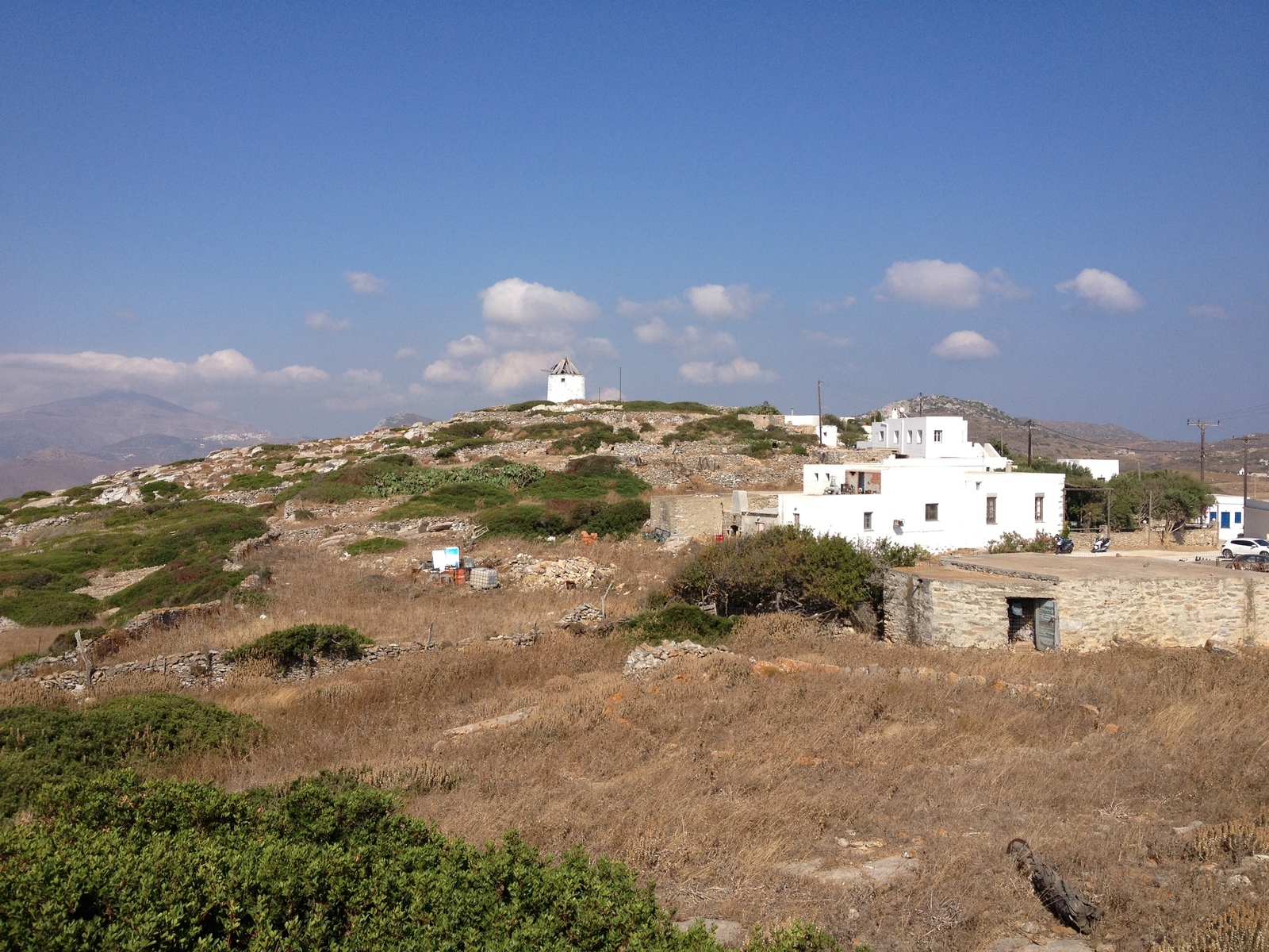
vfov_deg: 40.7
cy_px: 476
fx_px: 1283
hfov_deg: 52.6
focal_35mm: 35
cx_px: 634
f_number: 2.4
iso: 50
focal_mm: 4.28
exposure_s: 1/2045
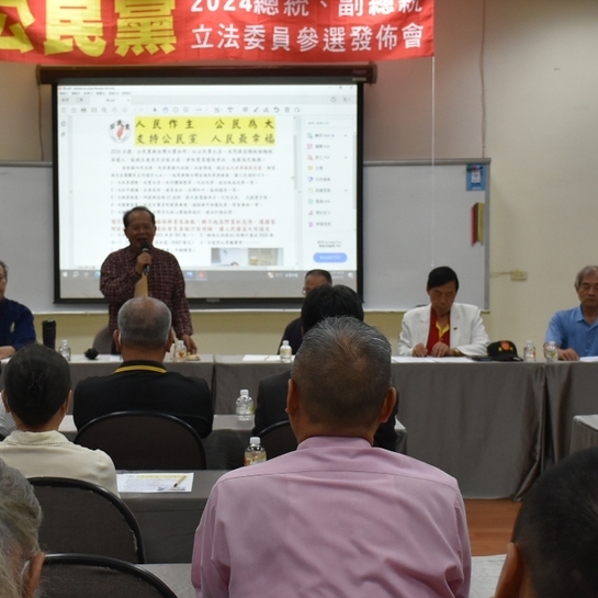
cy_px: 315
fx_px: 1427
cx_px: 228
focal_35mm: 73
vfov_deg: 23.7
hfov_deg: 23.6
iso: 800
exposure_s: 1/125
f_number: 5.6
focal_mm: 26
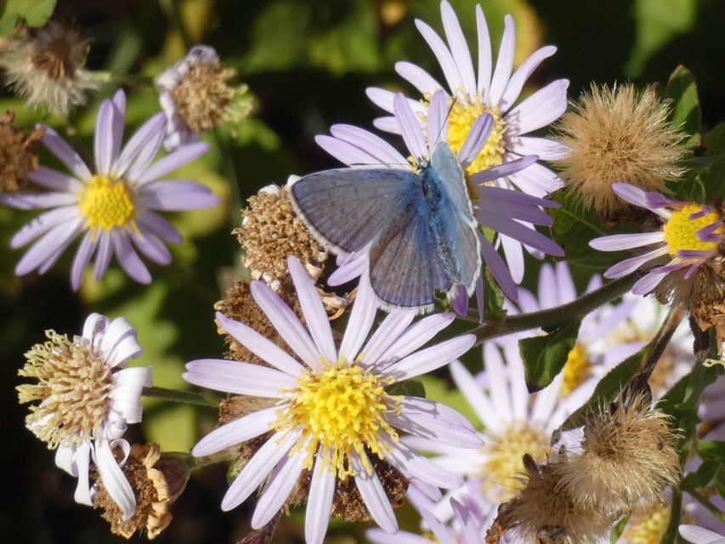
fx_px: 3289
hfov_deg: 12.6
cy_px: 272
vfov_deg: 9.5
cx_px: 362
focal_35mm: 157
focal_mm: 28.1
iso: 80
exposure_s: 1/200
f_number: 5.4
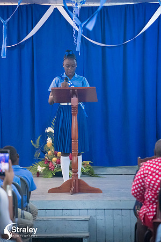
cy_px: 121
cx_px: 80
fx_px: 1342
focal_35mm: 200
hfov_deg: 6.9
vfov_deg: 10.3
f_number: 6.3
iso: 25600
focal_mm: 200
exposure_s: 1/200
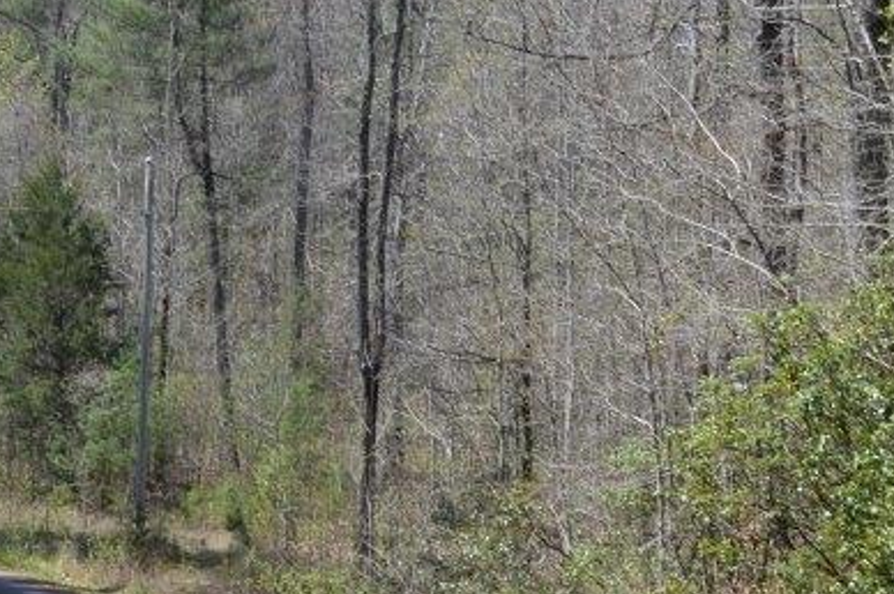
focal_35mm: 95
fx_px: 2357
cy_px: 544
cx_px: 281
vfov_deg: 14.2
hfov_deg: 21.4
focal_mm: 24
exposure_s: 1/160
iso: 100
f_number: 6.3
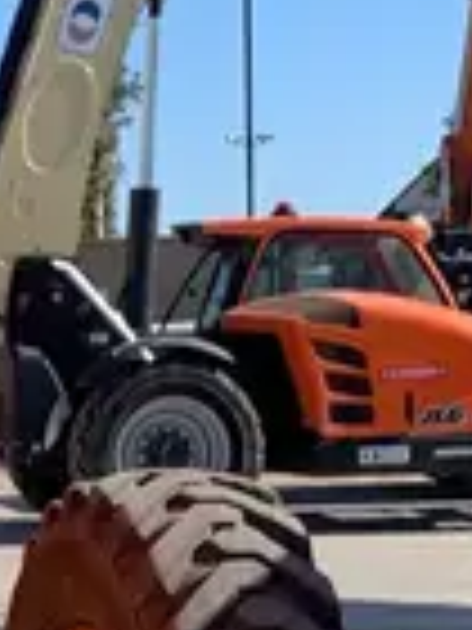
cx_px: -360
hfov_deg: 10.3
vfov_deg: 14.2
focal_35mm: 136
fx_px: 2473
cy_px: 659
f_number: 1.8
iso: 25
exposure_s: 1/1350
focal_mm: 4.25
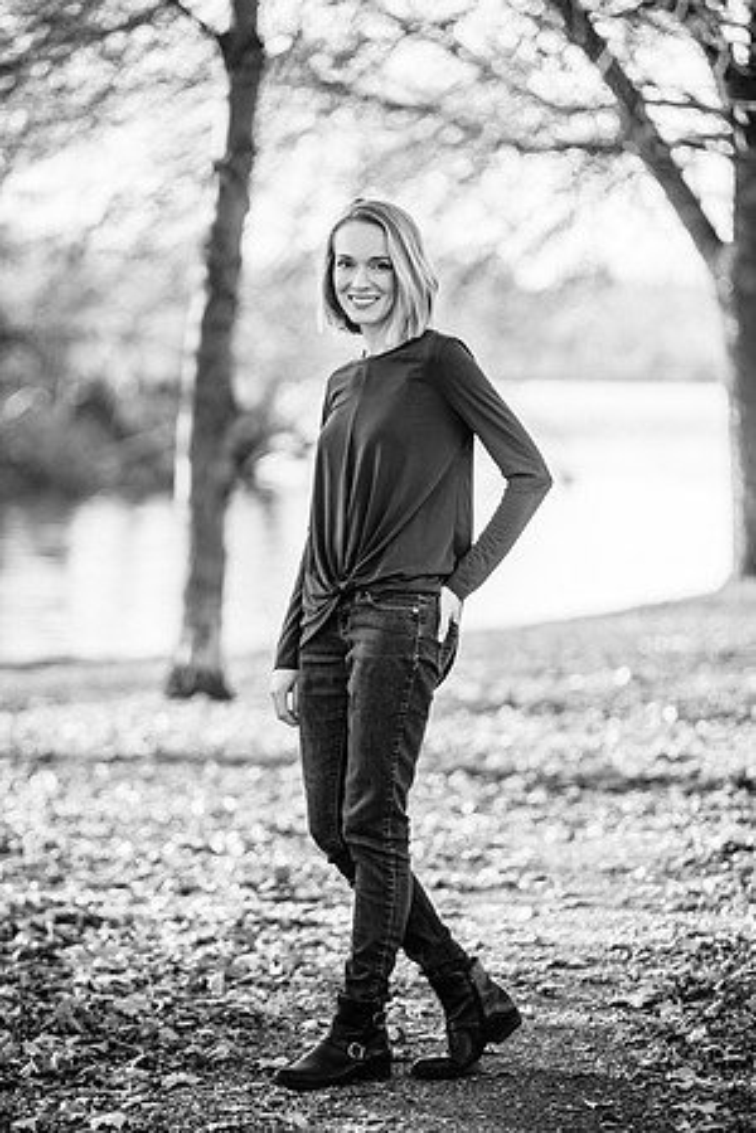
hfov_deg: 9.5
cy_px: 566
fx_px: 4567
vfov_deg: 14.2
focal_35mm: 145
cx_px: 378
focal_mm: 145
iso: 125
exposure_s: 1/320
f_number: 3.2
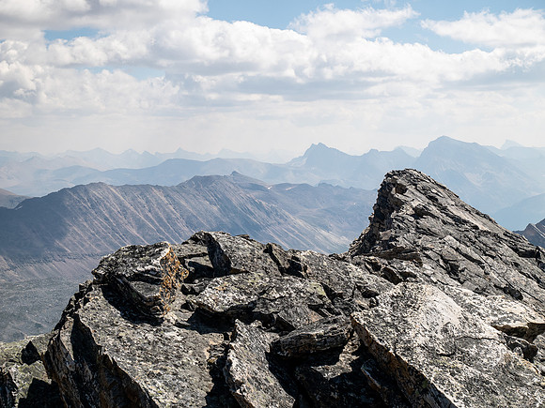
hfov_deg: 30.3
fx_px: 1008
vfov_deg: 22.9
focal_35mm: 64
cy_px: 204
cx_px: 272
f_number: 8
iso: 200
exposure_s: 1/250
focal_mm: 32
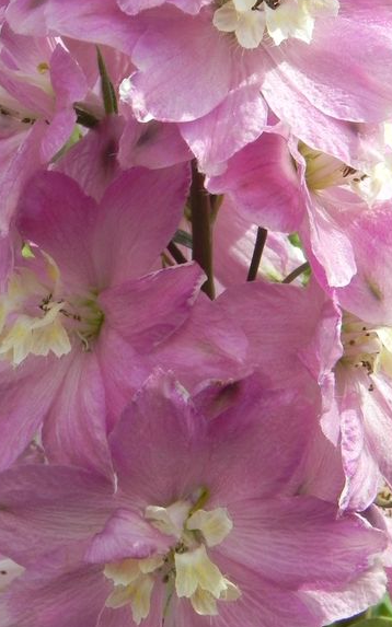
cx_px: 258
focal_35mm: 77
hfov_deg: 16.9
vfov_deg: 26.8
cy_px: 266
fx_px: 1317
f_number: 8
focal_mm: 9.2
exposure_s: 1/250
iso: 160
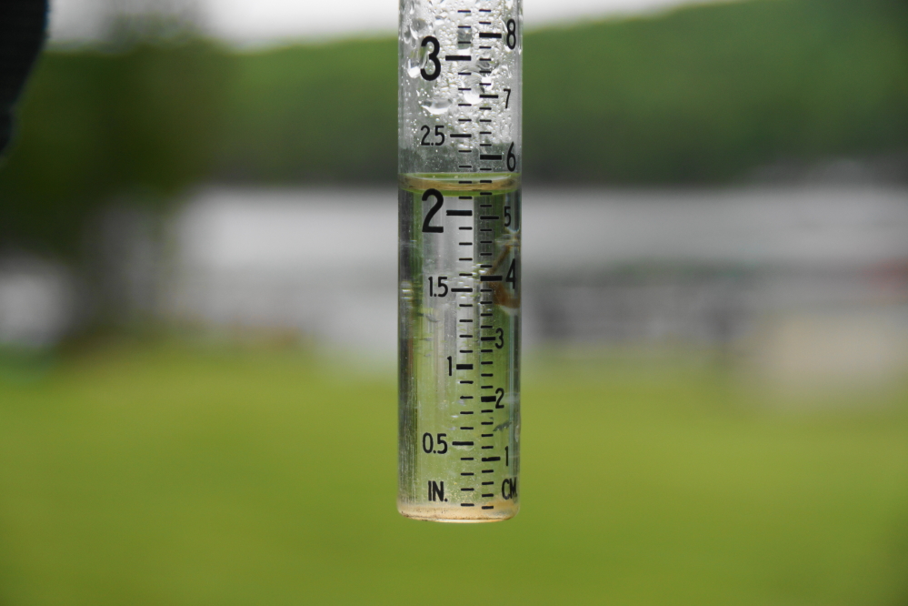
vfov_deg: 12.2
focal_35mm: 112
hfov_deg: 18.2
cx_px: 454
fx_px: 2837
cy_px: 303
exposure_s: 1/125
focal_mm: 75
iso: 160
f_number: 5
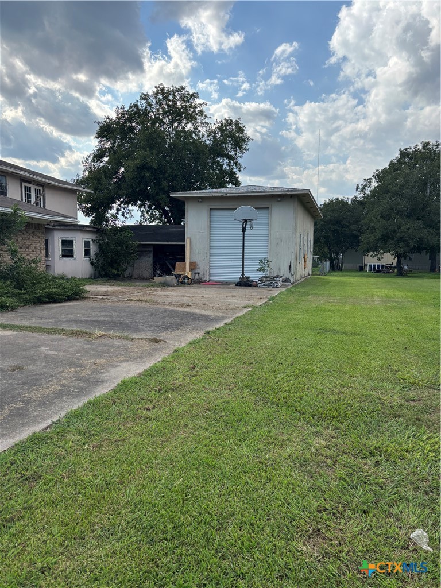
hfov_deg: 53.1
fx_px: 442
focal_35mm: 26
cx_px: 220
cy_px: 294
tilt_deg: -5.1
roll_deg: +0.0
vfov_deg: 67.3
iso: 50
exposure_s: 1/2451
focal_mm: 5.96
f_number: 1.6
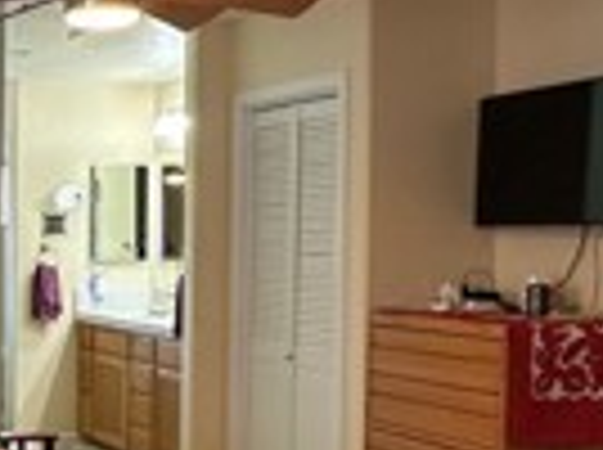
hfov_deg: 25.1
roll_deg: -0.2
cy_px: 274
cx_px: -184
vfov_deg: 21.8
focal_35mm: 67
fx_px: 1165
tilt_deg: -1.6
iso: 200
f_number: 2.2
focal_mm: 2.22
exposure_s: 1/60
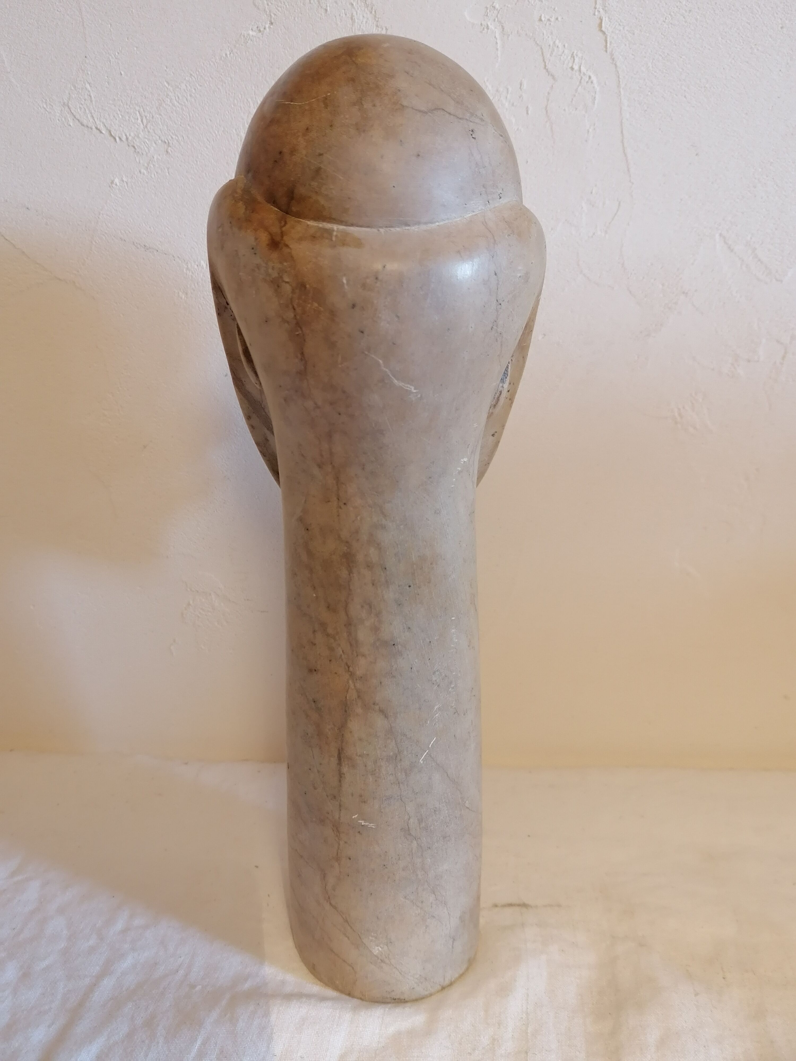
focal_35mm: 30
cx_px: 398
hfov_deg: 46.8
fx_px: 920
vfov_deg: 60.0
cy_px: 530
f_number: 1.8
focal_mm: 5.4
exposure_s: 1/33.3
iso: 250
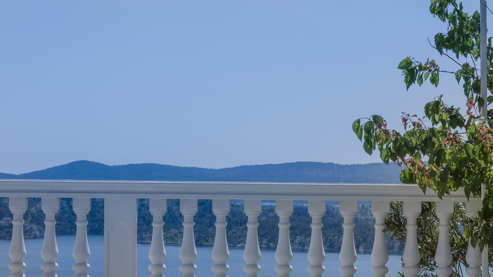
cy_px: 158
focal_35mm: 134
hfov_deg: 16.0
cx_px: 257
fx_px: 1752
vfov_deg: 9.0
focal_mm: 70
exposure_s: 1/200
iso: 100
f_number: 11
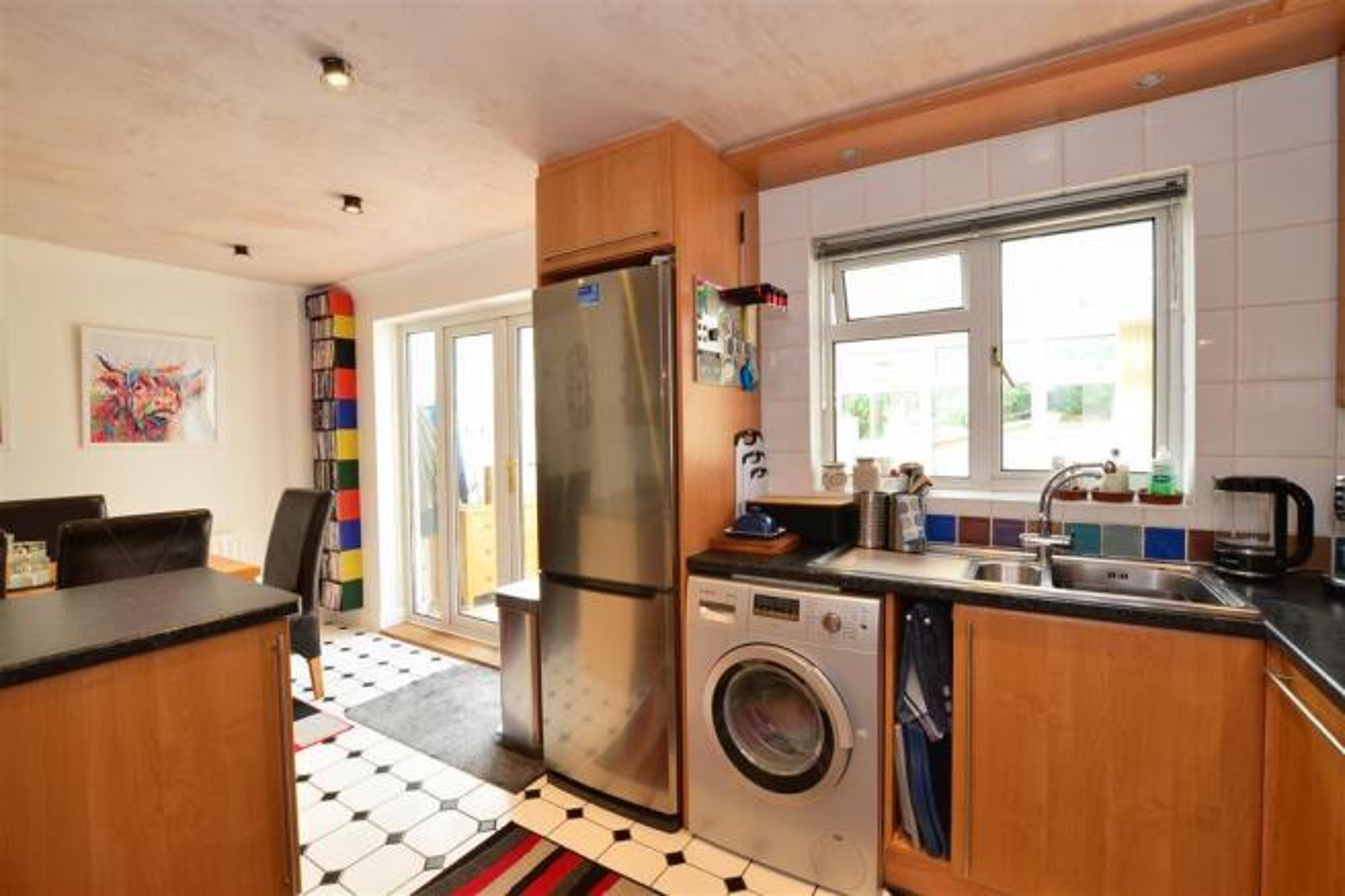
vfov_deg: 77.3
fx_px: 560
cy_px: 448
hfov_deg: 100.4
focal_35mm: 15
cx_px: 672
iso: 400
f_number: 11
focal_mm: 10
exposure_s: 1/3
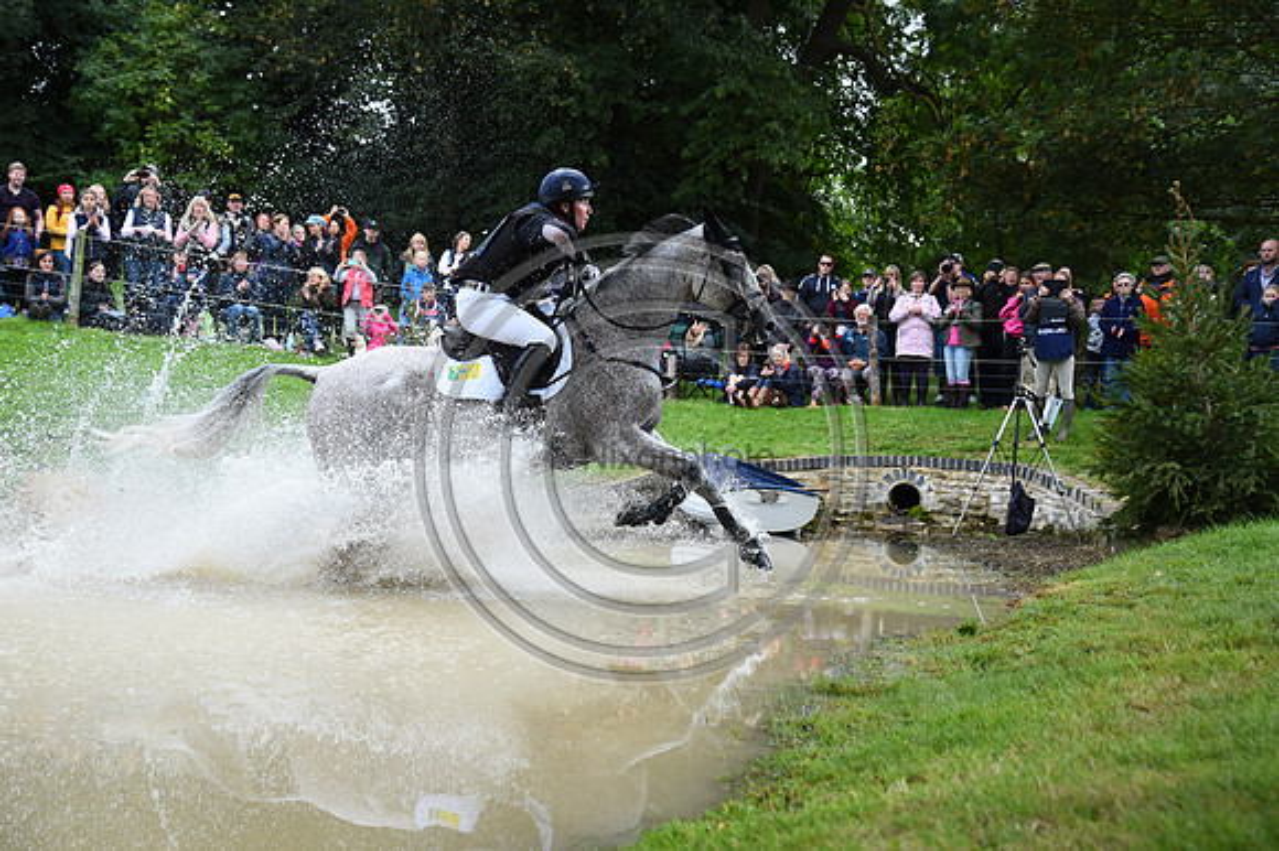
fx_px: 1633
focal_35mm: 46
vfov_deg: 29.2
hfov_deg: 42.8
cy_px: 426
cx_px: 640
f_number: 4.2
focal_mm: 46
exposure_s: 1/1600
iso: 1400
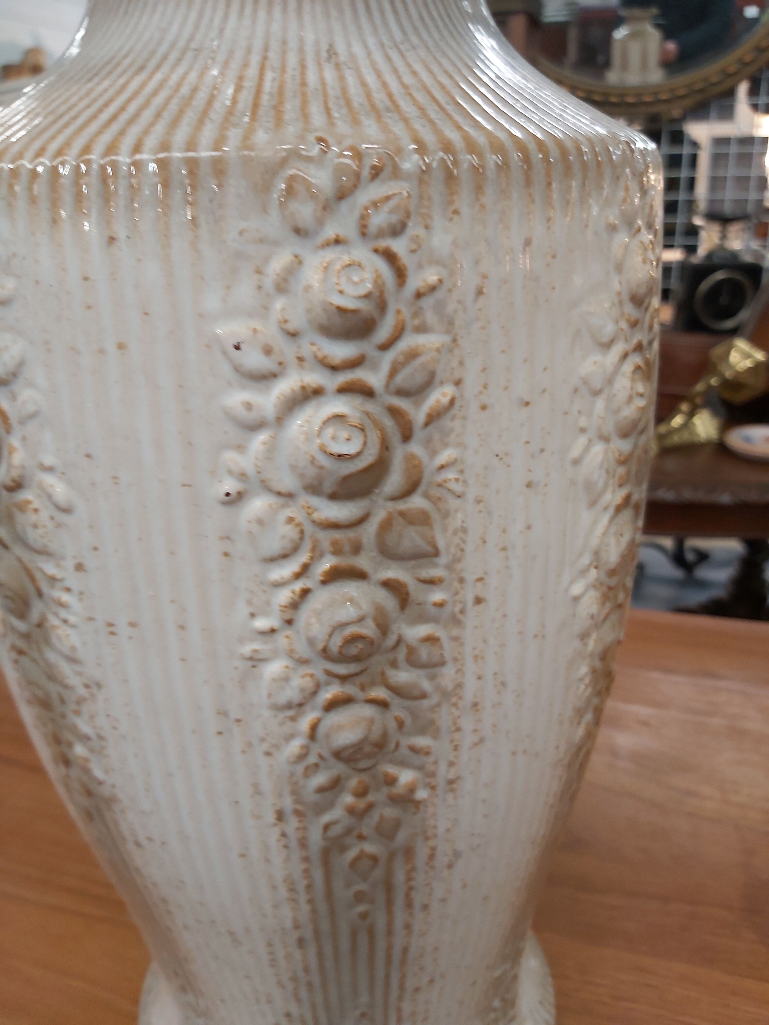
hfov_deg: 53.1
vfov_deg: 67.3
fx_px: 770
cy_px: 512
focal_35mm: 26
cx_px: 384
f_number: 1.7
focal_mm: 3.92
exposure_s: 1/33
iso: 200
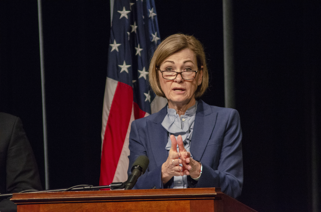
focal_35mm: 450
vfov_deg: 3.0
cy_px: 106
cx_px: 160
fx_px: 4004
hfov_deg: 4.6
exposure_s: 1/125
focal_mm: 300
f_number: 5.6
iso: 2500
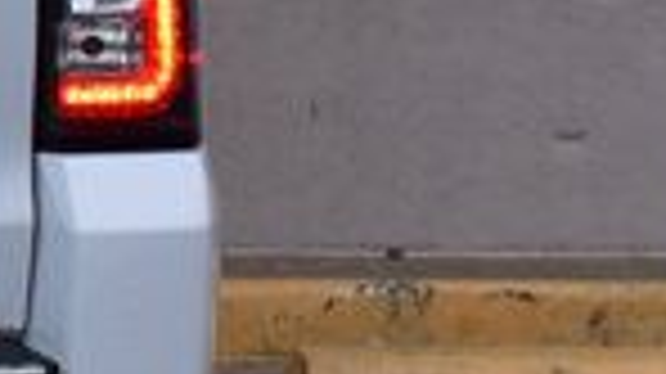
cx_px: -580
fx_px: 5940
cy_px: -491
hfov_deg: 6.3
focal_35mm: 337
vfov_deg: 3.6
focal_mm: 31
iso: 400
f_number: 7.1
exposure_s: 1/30
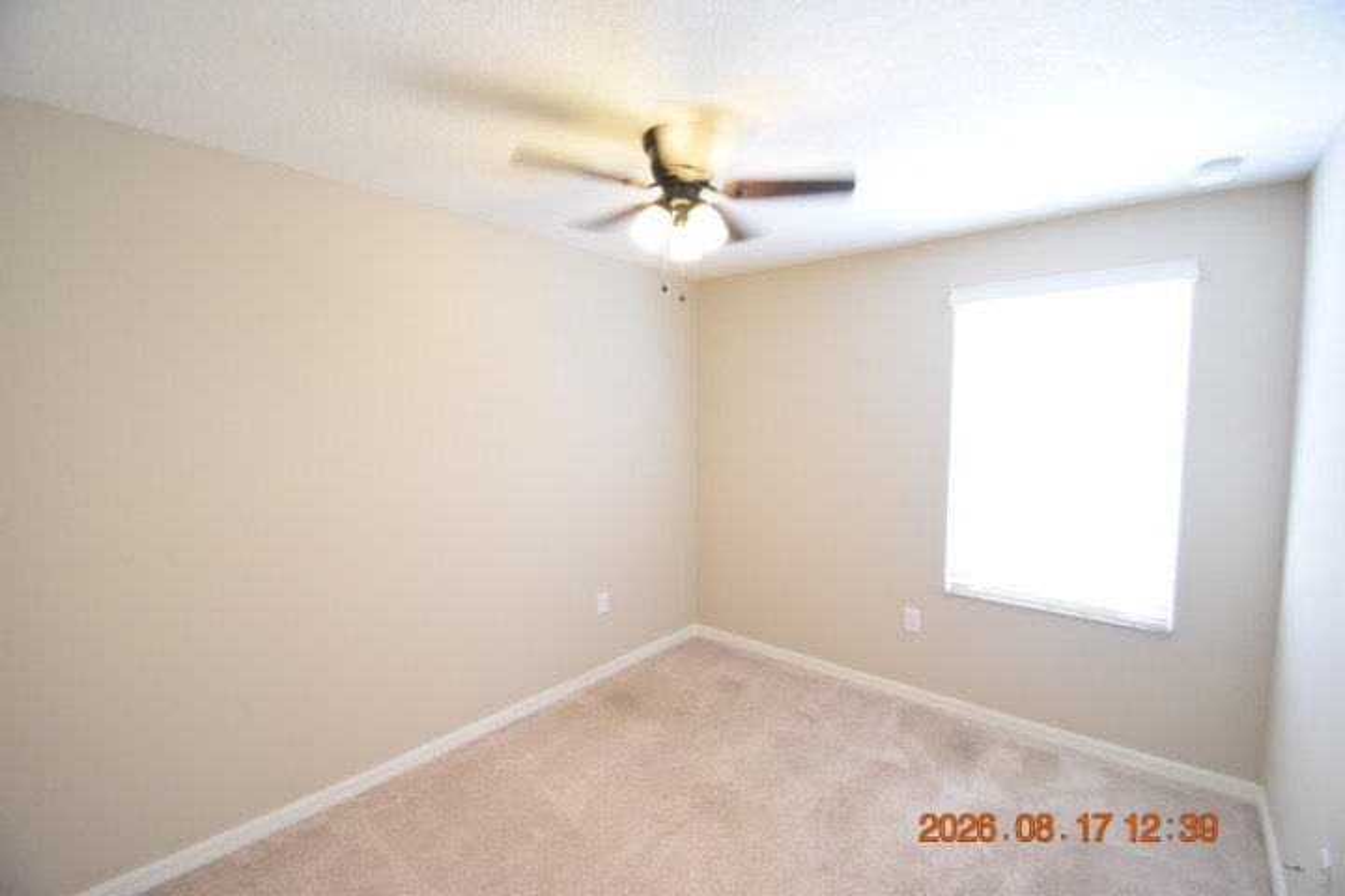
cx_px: 672
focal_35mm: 15
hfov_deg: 100.4
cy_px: 448
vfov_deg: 77.3
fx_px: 560
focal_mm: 10
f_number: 3.5
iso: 1400
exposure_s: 1/60
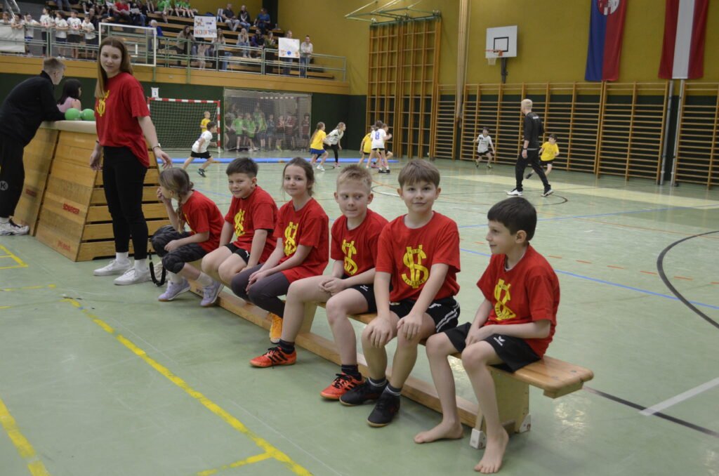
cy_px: 238
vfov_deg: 34.1
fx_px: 777
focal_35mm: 39
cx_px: 360
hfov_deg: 49.6
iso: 1600
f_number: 4.2
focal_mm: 26
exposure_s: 1/320
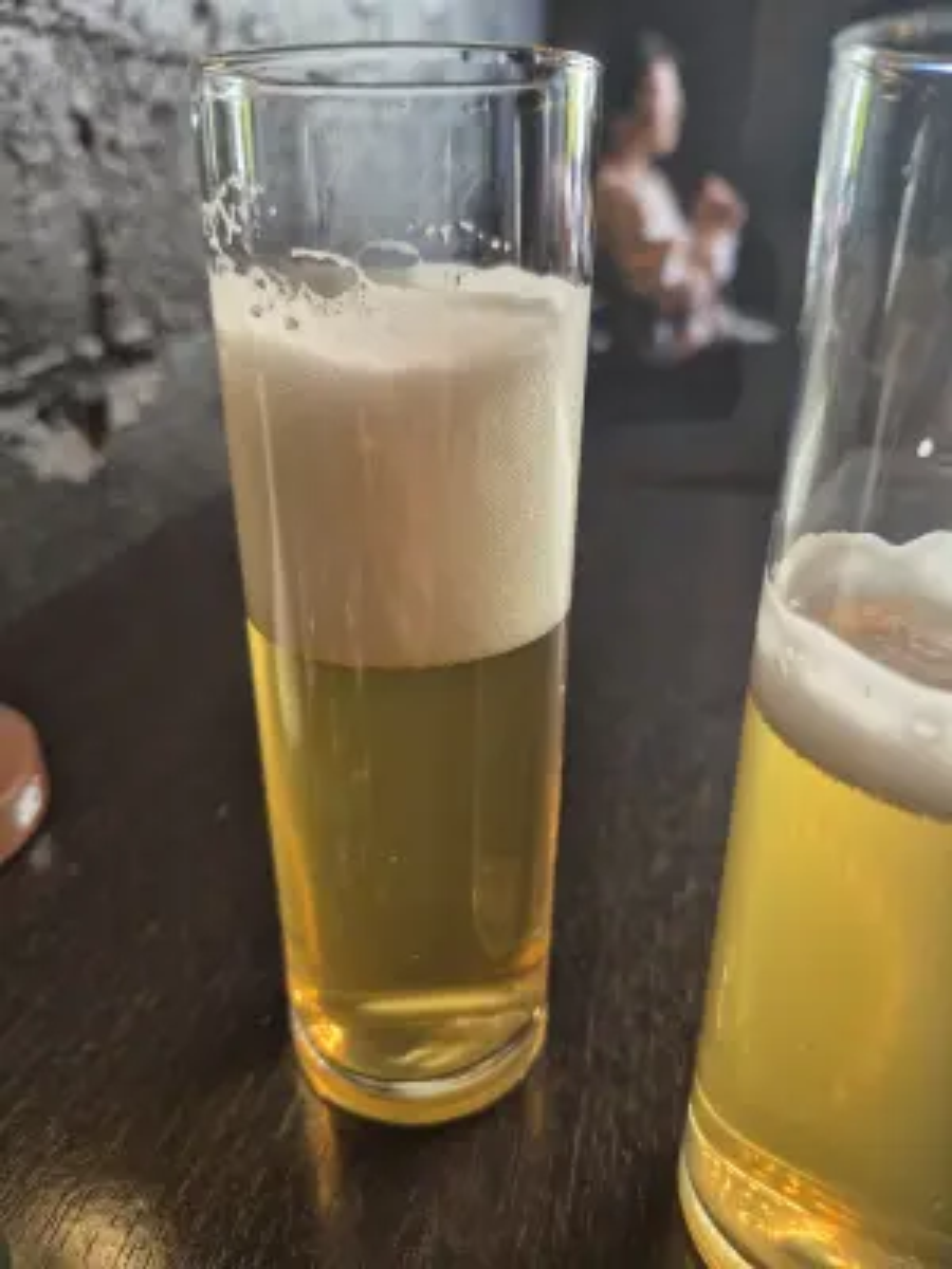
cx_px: 476
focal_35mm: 23
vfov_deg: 73.9
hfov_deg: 58.9
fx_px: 843
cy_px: 634
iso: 200
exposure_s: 1/120
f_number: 1.8
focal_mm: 5.4
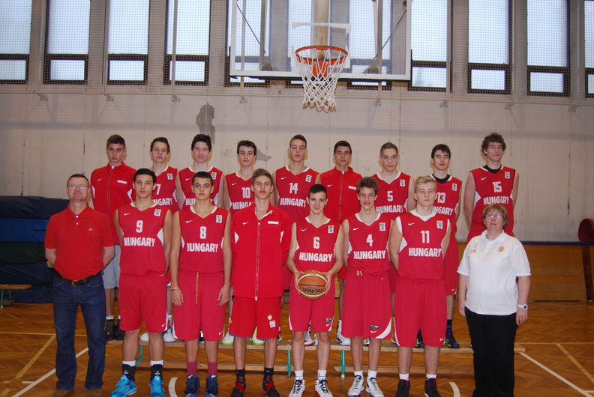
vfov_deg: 40.1
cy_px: 198
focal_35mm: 33
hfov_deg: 57.2
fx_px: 545
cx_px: 297
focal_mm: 22
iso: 200
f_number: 3.8
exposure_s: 1/60
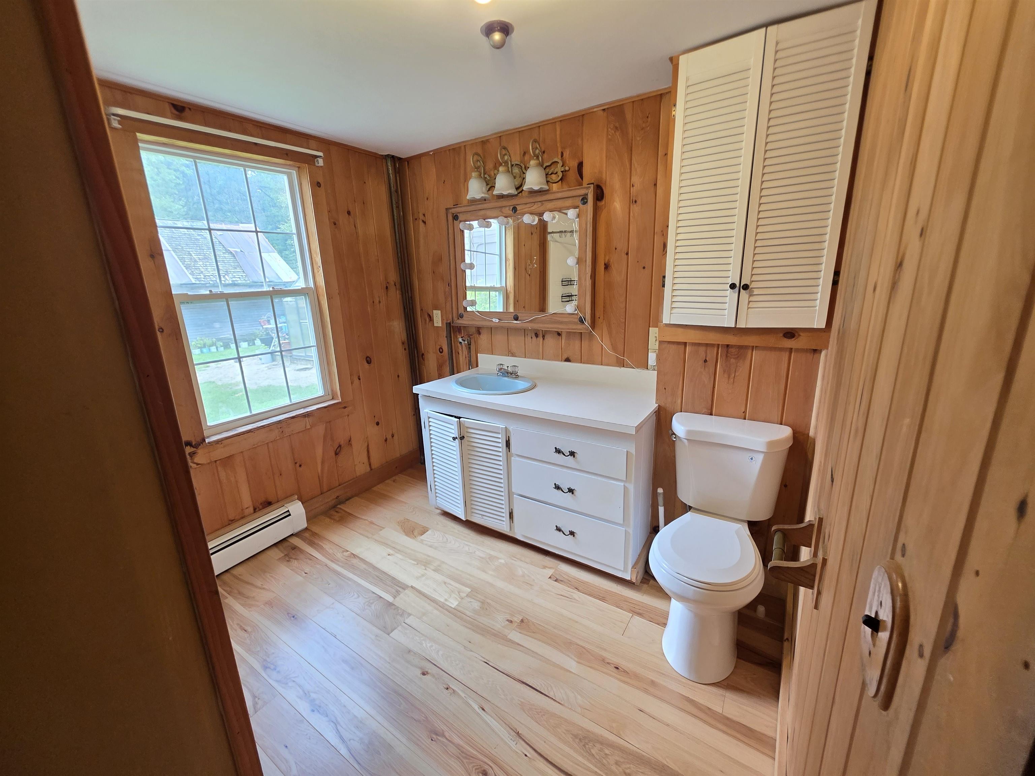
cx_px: 518
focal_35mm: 13
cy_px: 388
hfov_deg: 106.2
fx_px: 389
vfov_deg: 89.9
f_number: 1.9
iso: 200
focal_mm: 2.2
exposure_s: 1/120
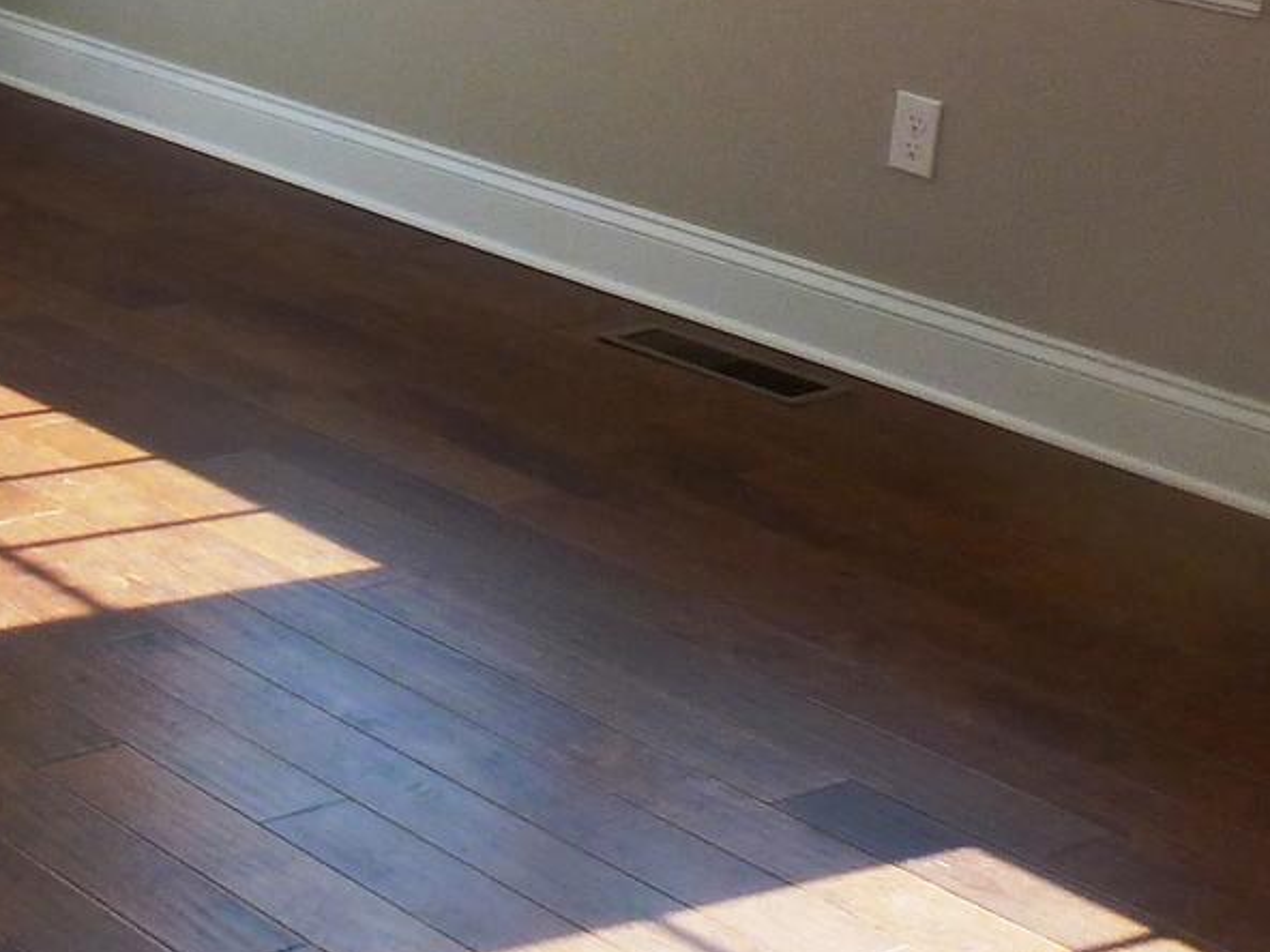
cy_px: -199
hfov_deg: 19.1
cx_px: -875
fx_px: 3045
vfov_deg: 17.0
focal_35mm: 83
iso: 100
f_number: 3.3
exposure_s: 1/100
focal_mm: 4.3
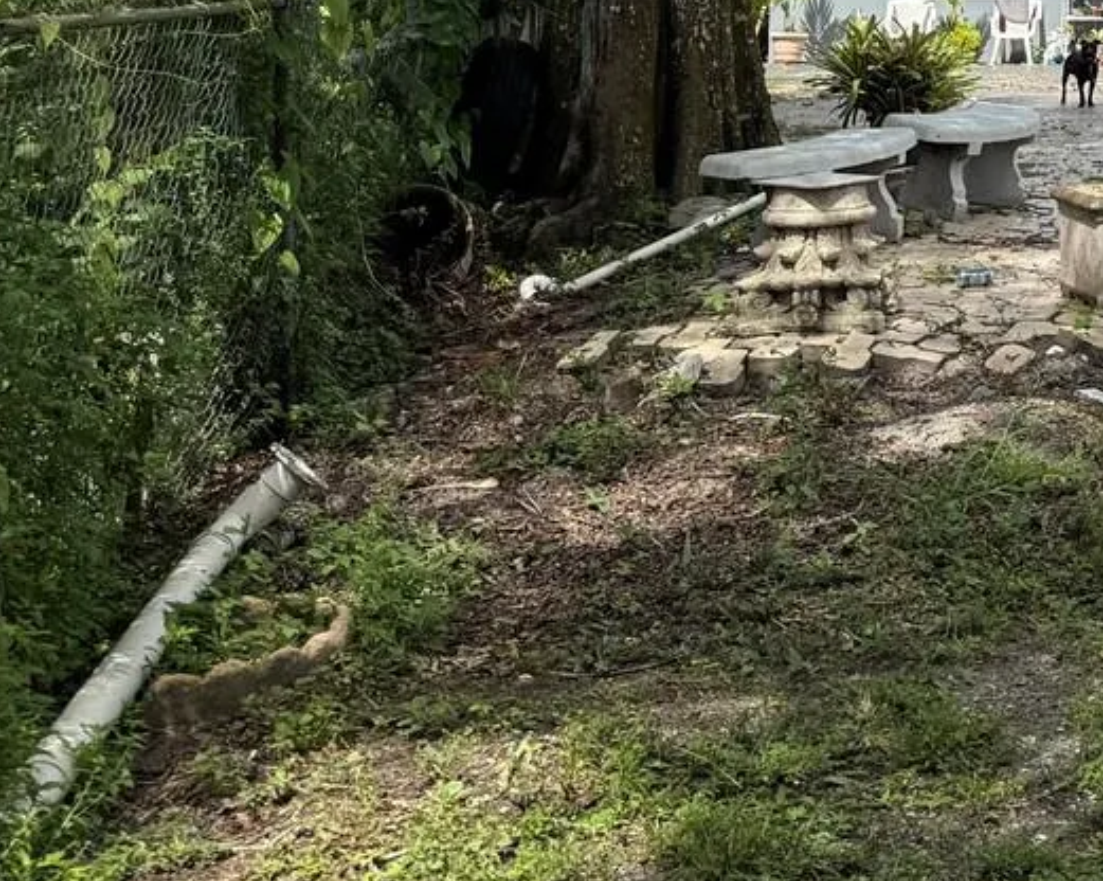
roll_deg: +0.2
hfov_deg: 22.0
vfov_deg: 20.0
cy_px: -163
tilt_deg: +3.2
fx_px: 2349
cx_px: 1651
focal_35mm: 72
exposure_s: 1/3597
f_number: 1.78
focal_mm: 6.76
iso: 80
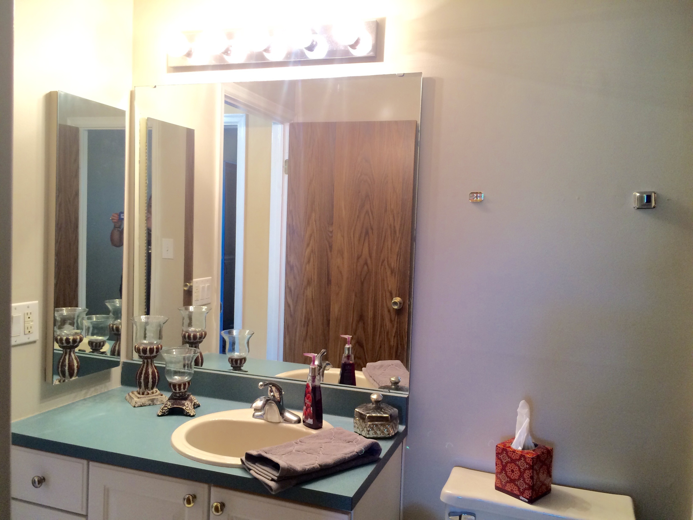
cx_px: 346
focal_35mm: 29
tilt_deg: -2.0
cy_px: 260
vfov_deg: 48.2
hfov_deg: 61.7
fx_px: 581
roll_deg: -1.8
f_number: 2.2
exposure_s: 1/30
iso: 50
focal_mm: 4.15
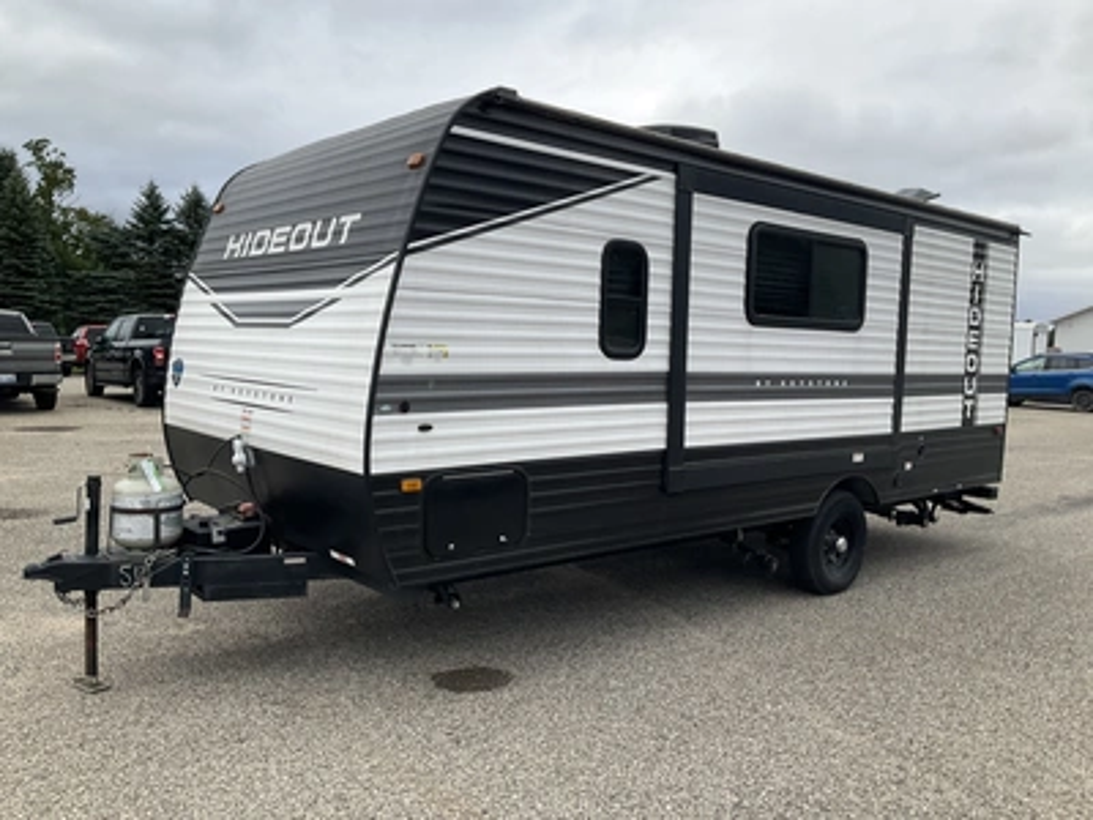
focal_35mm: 29
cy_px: 410
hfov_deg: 61.7
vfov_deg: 48.2
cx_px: 546
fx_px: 916
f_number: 1.8
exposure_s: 1/378
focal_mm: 3
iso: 25
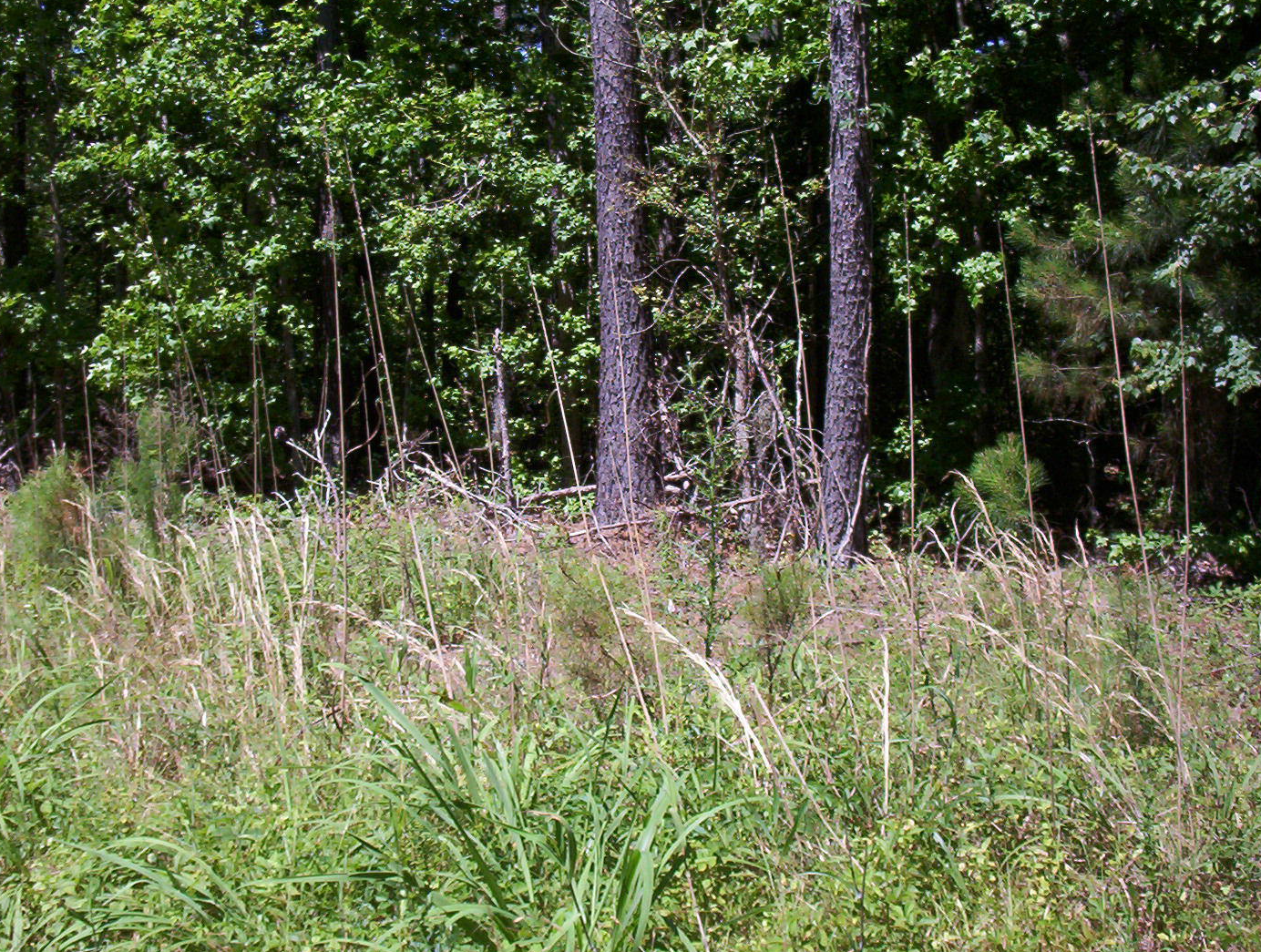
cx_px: 557
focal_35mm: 46
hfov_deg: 41.1
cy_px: 410
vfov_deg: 31.6
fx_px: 1680
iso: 100
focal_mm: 6
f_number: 4.5
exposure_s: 1/460
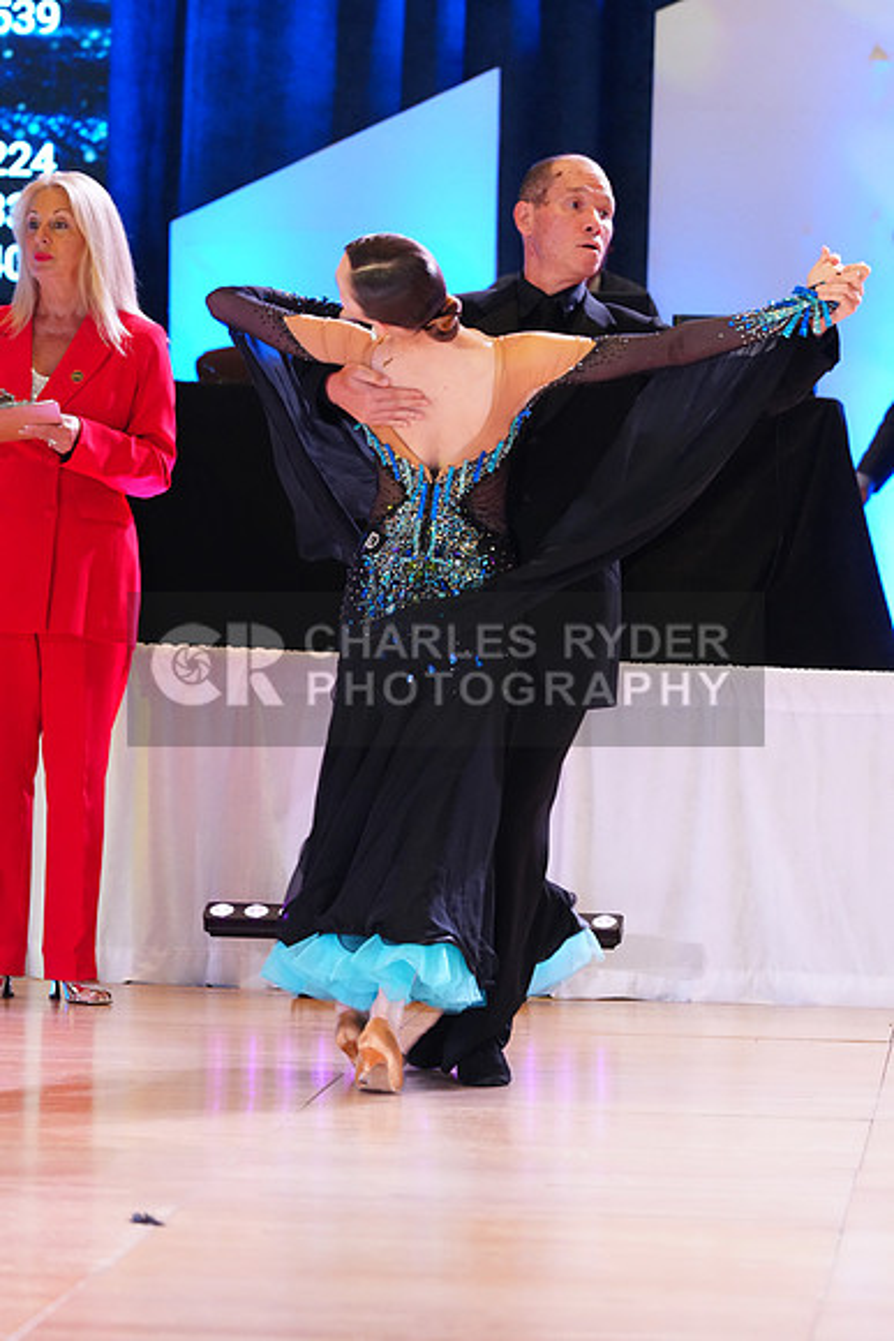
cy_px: 670
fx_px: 7445
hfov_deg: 6.9
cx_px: 447
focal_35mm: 200
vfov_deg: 10.3
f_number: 4.5
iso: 4000
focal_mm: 200
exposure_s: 1/250
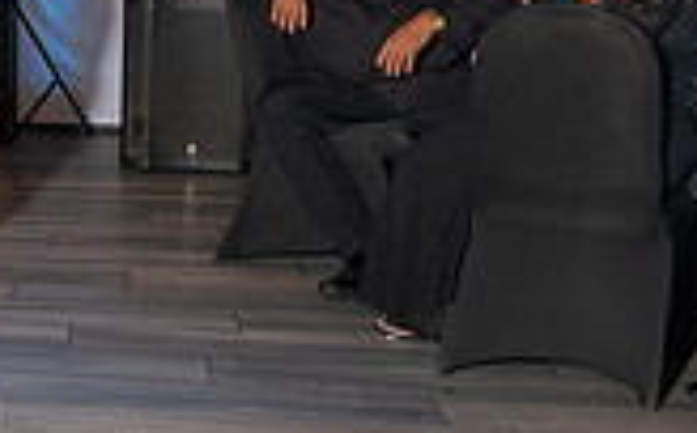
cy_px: 79
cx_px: -387
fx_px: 1745
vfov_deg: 14.1
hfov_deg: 19.3
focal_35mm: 92
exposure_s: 1/200
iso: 500
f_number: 4.5
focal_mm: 25.5
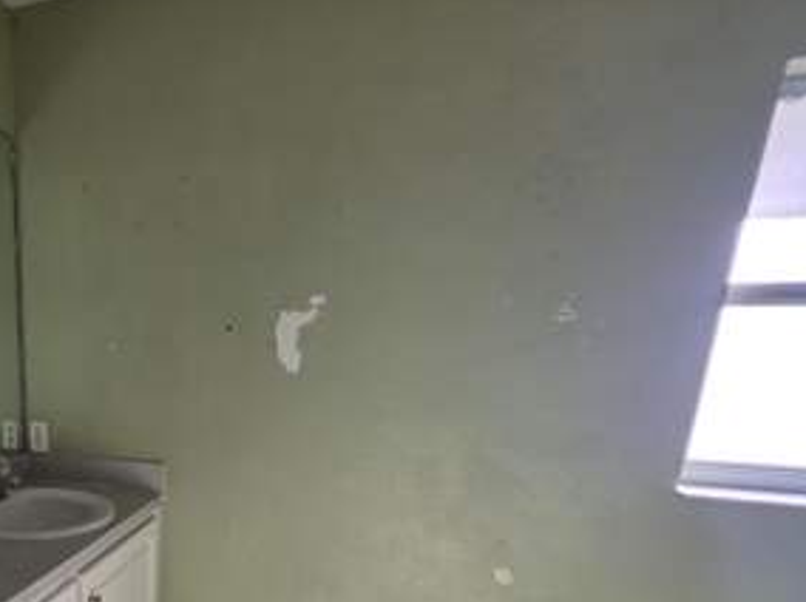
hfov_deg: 68.4
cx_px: 150
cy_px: 481
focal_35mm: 22
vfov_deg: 56.5
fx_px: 511
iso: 50
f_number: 1.9
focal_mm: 2.2
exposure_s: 1/120
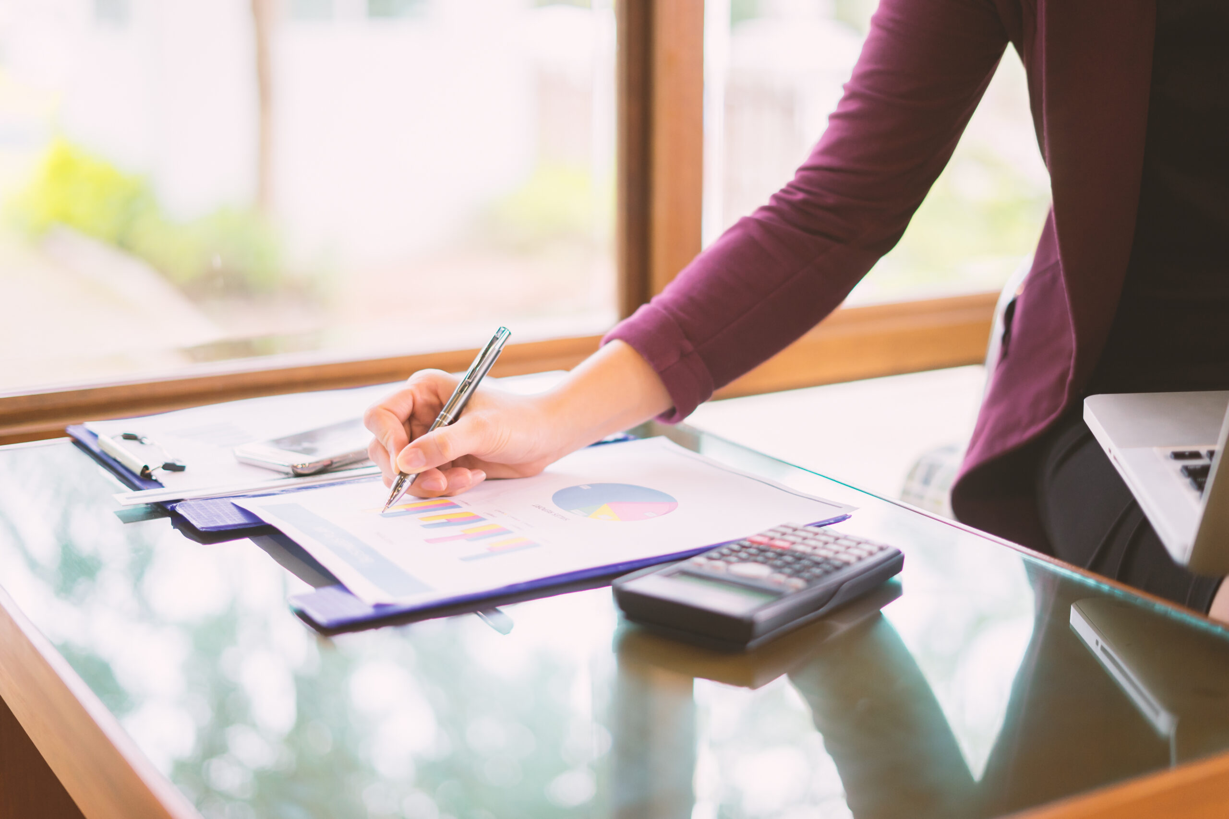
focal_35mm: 50
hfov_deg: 39.6
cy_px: 410
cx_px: 614
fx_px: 1707
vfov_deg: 27.0
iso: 640
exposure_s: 1/160
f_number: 1.8
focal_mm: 50
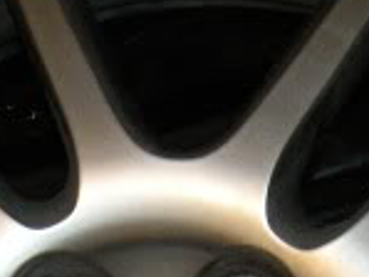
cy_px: 480
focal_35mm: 150
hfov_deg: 13.1
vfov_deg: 9.5
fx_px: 1600
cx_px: 104
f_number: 3.8
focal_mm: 5.9
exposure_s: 1/30
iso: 200
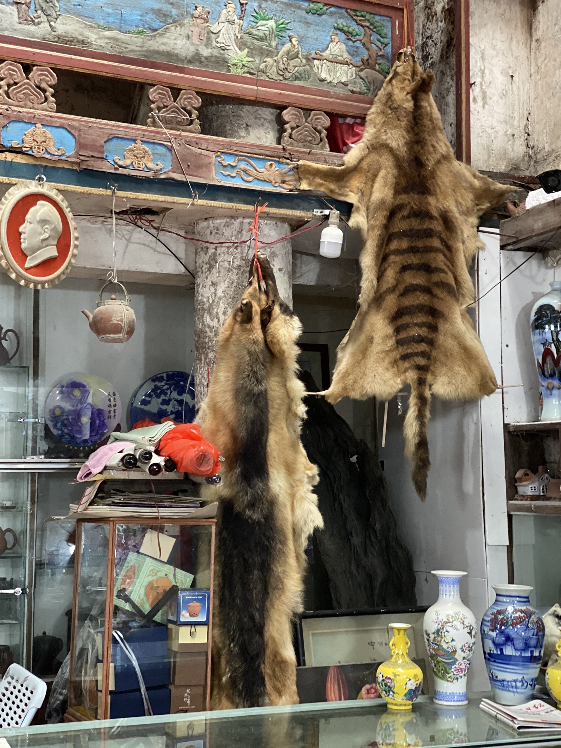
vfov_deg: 36.8
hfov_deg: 28.0
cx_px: 280
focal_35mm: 52
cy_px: 374
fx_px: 1124
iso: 500
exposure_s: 1/24
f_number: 2
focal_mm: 6
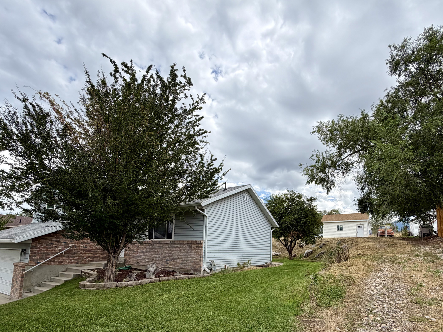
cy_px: 219
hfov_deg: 84.6
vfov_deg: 67.0
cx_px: 231
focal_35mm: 19
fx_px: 243
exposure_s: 1/770
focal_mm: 2.22
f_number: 2.2
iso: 32
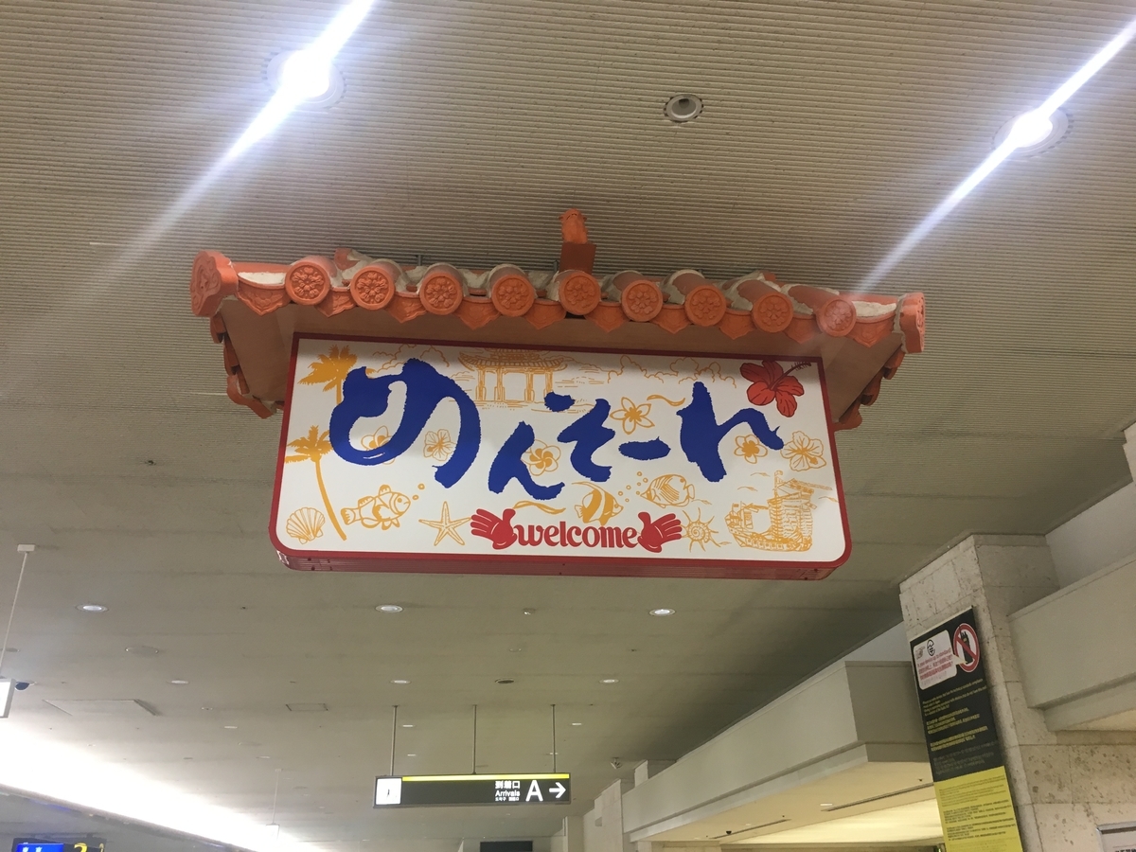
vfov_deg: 48.2
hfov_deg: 61.7
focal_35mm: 29
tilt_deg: +26.9
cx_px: 568
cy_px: 426
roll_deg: +2.4
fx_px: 952
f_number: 2.2
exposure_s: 1/30
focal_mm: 4.15
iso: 64
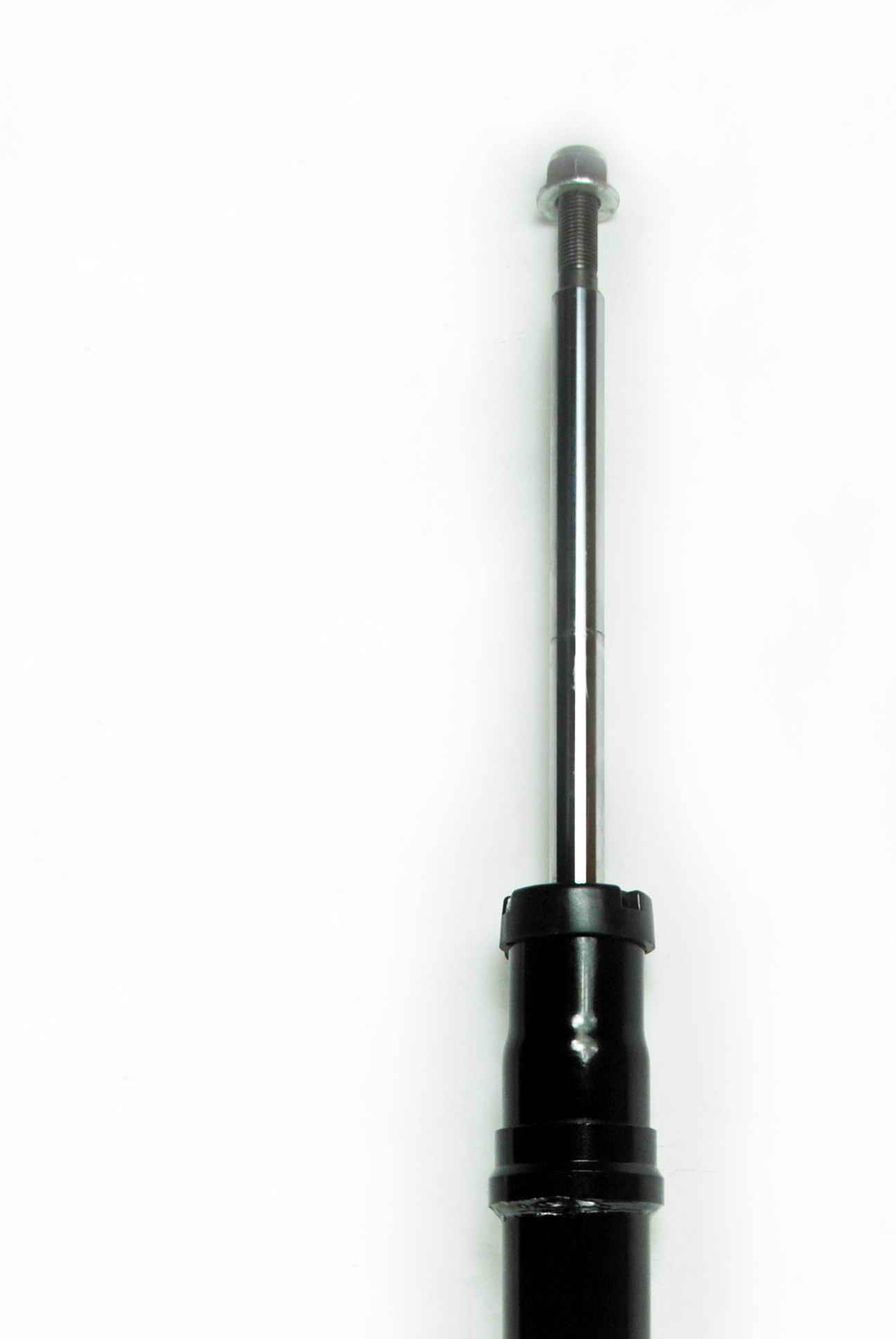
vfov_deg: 33.9
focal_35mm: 54
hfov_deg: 25.1
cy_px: 1306
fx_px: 2010
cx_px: 565
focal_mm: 18
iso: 100
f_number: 5.6
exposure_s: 1/125
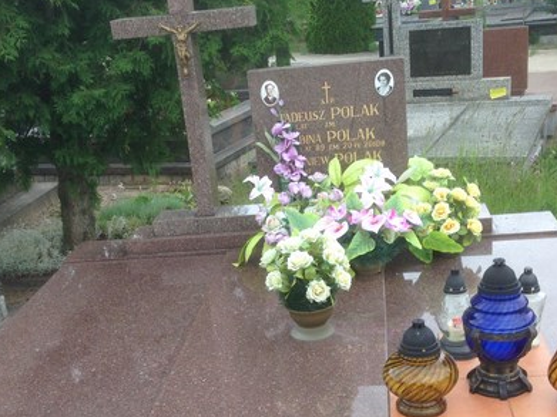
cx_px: 289
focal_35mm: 54
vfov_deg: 26.8
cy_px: 283
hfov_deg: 35.5
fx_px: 869
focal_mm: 4.12
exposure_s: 1/242
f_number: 2.4
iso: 50
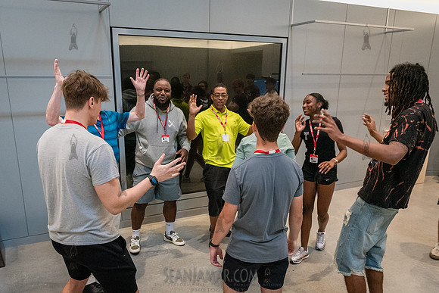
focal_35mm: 29
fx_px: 354
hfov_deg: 63.6
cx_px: 203
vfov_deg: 44.7
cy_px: 177
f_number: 3.5
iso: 6400
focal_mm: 24
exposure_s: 1/250
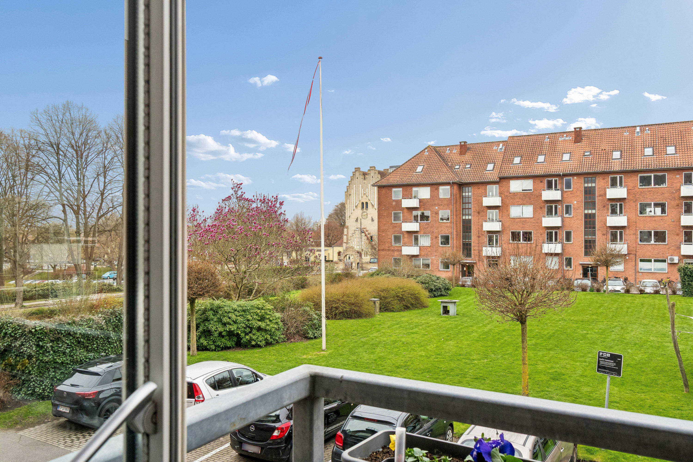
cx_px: 346
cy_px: 231
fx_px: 520
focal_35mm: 27
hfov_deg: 67.4
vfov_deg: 47.9
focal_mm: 18
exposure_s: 1/200
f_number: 8
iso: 400
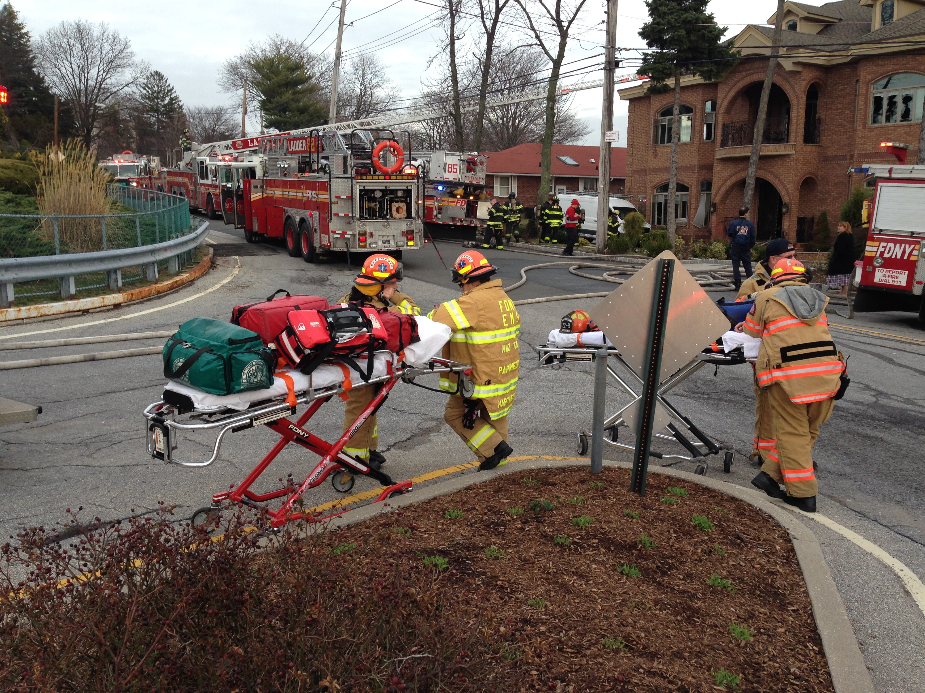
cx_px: 462
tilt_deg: -8.0
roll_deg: +0.0
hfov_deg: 55.4
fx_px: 882
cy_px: 346
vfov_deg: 42.9
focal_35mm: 33
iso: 50
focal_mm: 4.12
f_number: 2.4
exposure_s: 1/343
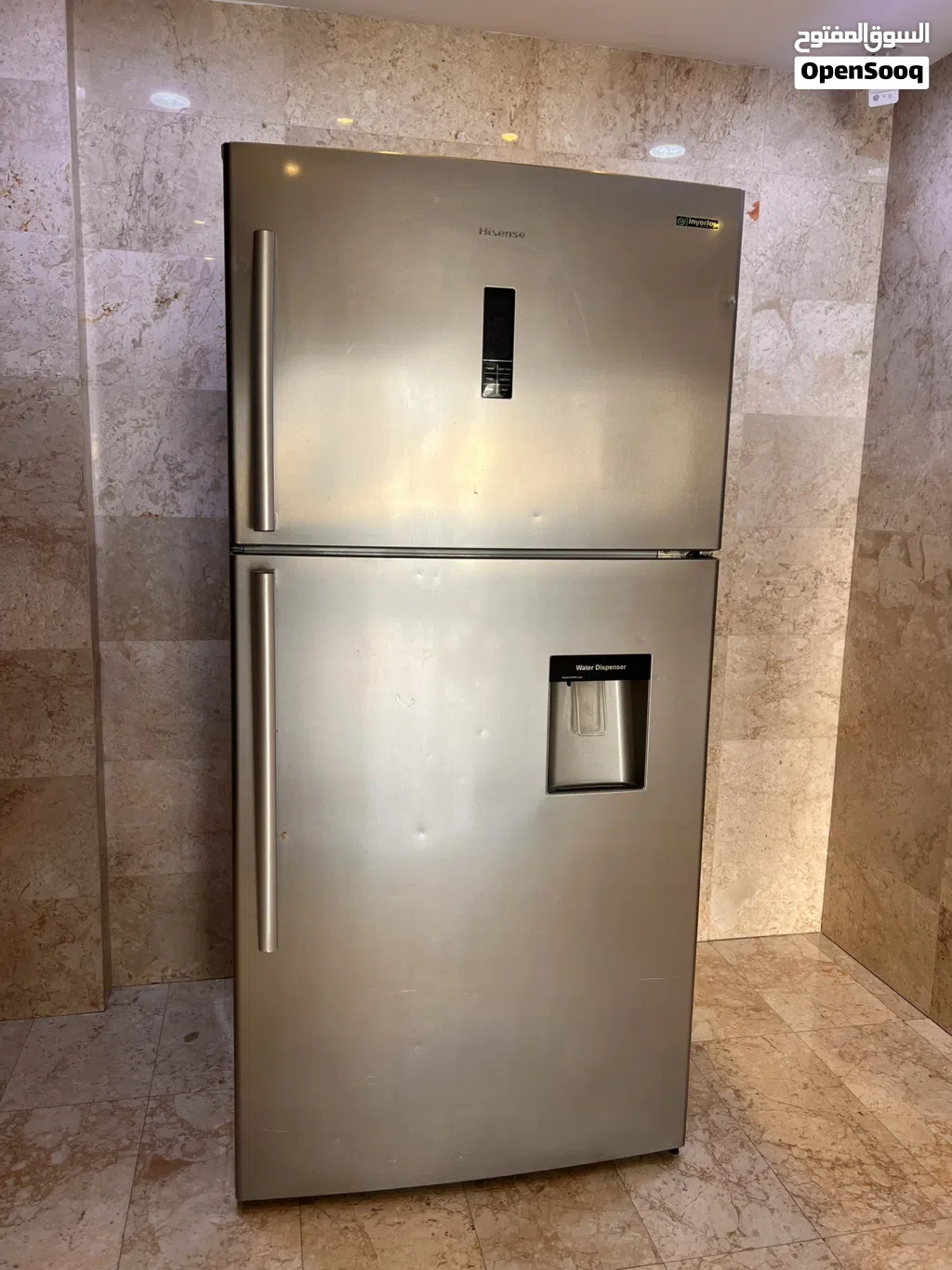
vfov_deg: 67.3
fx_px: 953
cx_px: 476
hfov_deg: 53.1
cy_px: 635
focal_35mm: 26
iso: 80
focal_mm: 5.7
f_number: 1.5
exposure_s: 1/100
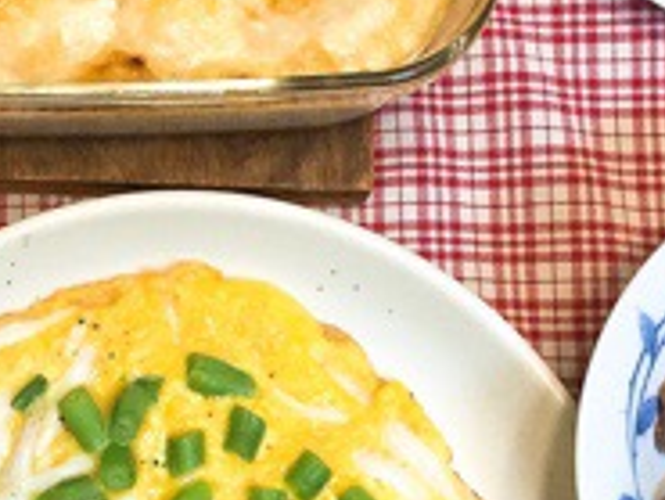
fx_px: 2057
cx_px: -29
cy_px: 273
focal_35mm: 107
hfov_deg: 17.8
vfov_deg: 13.8
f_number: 2.4
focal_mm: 3.3
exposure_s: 1/30
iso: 80
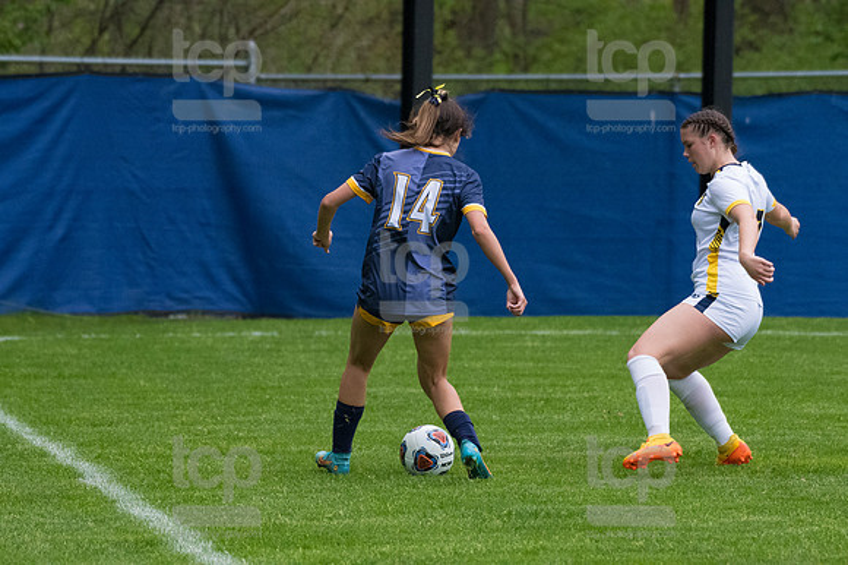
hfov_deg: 5.3
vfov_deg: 3.5
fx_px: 9181
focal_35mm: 390
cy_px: 282
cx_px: 424
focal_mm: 260
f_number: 5.6
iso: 4000
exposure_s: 1/1600
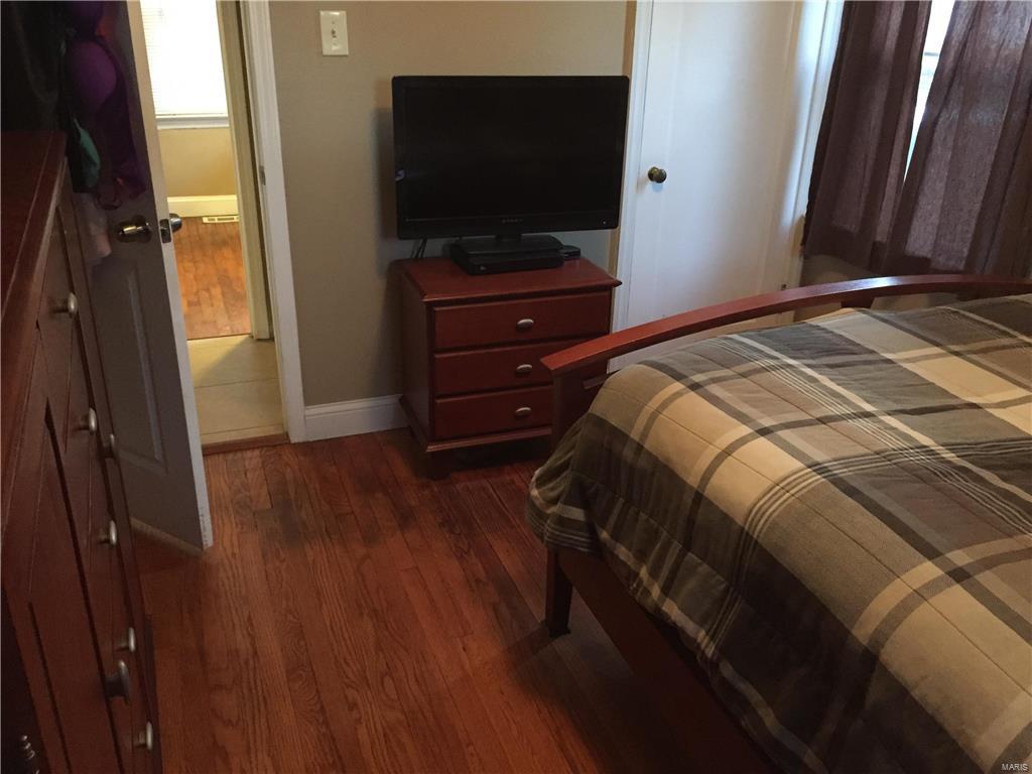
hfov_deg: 61.7
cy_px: 387
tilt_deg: -24.1
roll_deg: -2.0
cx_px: 516
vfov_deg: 48.2
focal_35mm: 29
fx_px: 865
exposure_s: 1/15
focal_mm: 4.15
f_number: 2.2
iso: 400
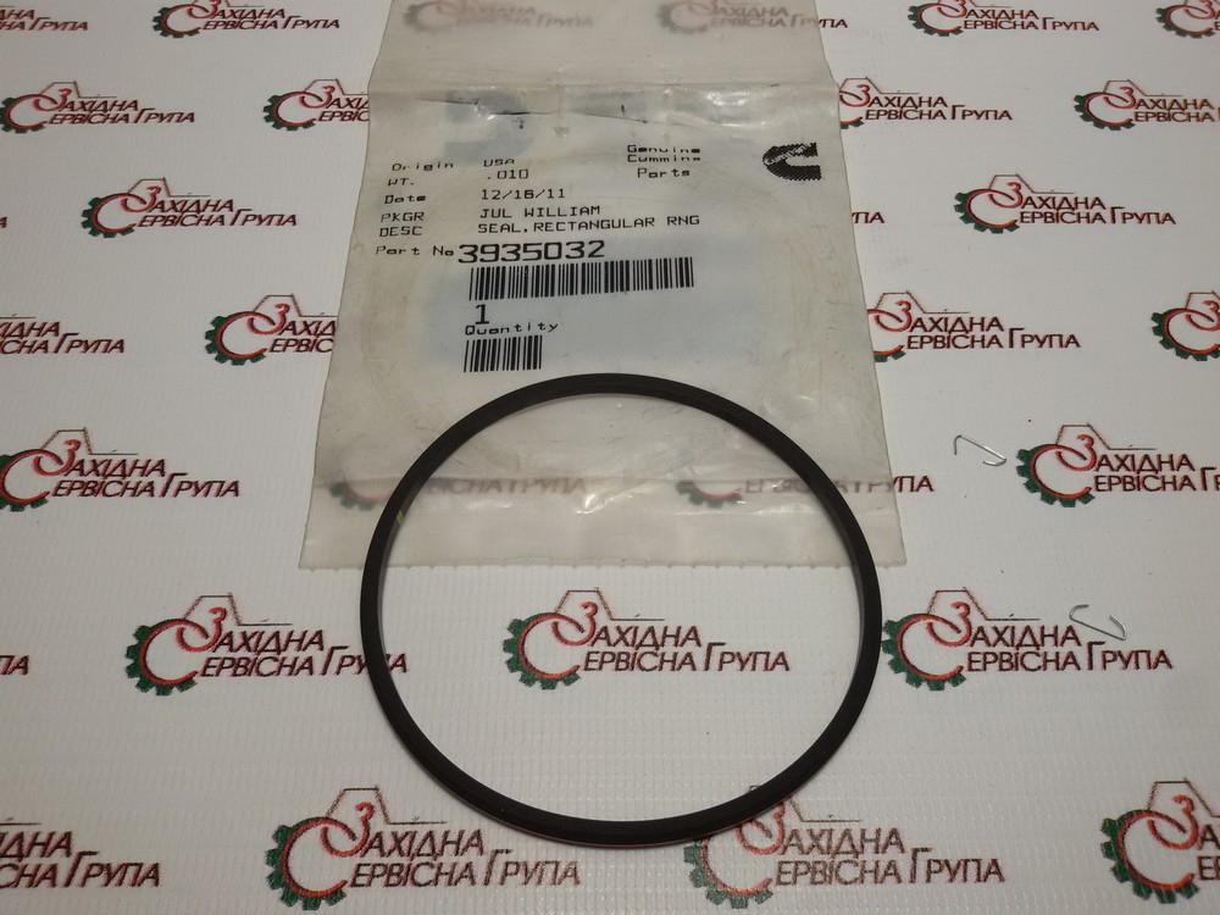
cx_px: 610
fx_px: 1093
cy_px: 458
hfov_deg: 58.4
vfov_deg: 45.4
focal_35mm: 31
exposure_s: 1/100
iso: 50
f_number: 2.4
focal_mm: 2.93
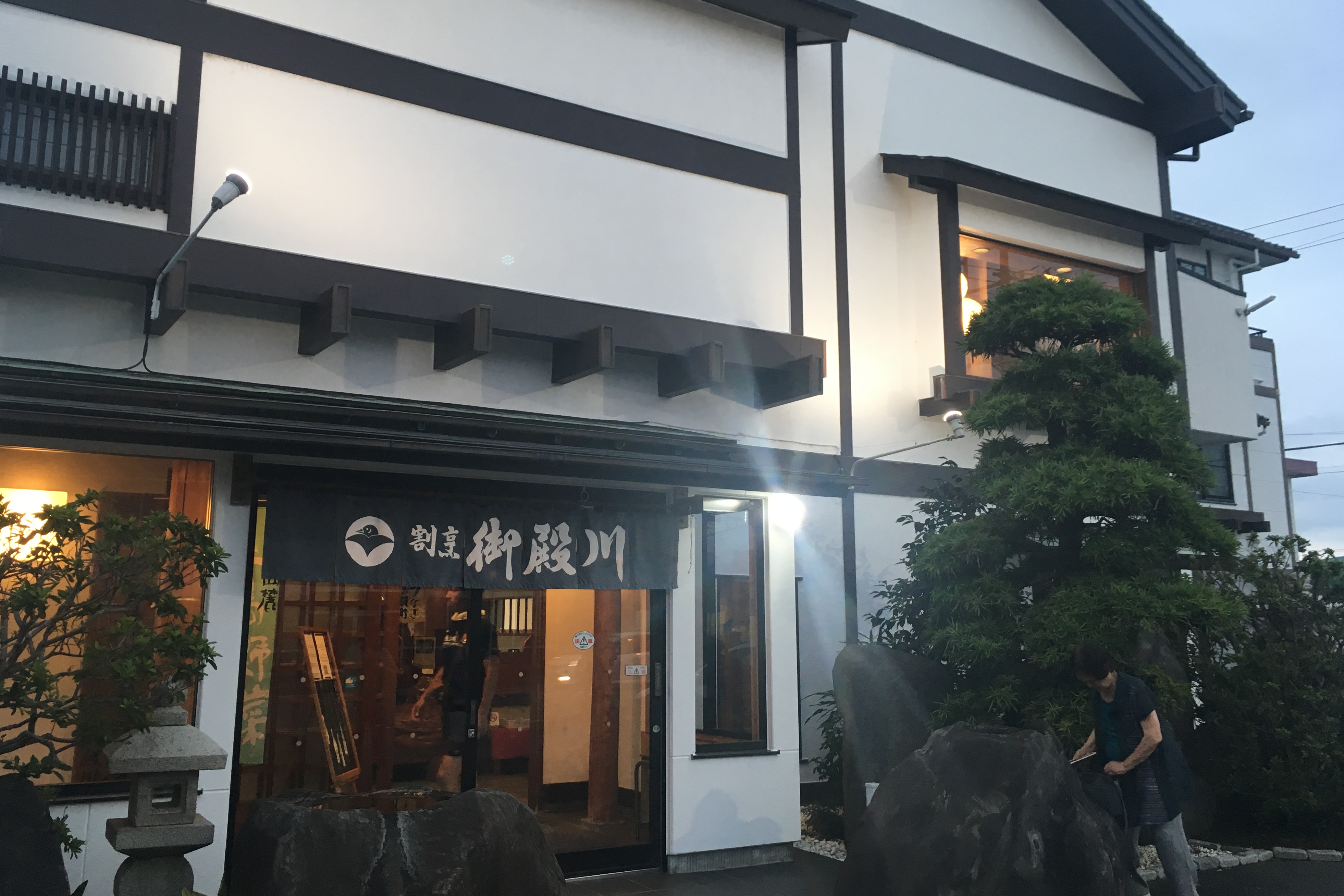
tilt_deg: +10.4
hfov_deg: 60.3
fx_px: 1157
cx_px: 656
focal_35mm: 31
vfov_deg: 42.3
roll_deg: -0.3
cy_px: 402
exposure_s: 1/30
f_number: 2.2
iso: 64
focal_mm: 4.15
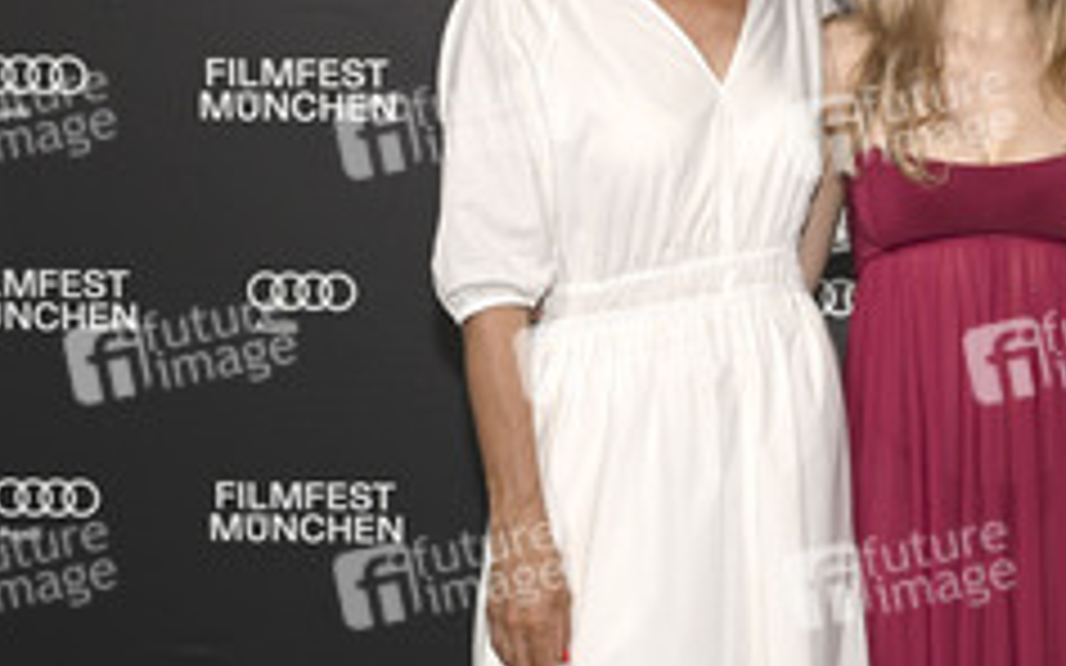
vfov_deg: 19.4
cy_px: 238
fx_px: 1945
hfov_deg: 29.4
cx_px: 960
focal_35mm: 67
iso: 1000
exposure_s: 1/200
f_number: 5.6
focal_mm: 34.5
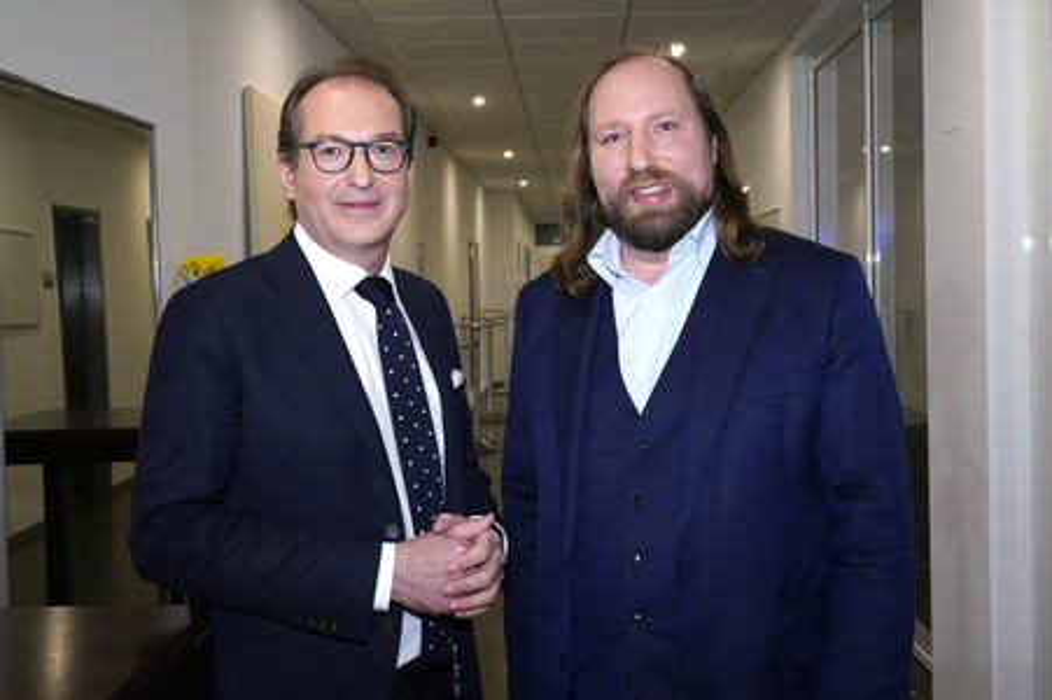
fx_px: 964
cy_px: 350
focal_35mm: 33
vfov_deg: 39.9
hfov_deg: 57.3
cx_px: 526
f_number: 5.6
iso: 1600
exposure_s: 1/50
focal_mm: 33
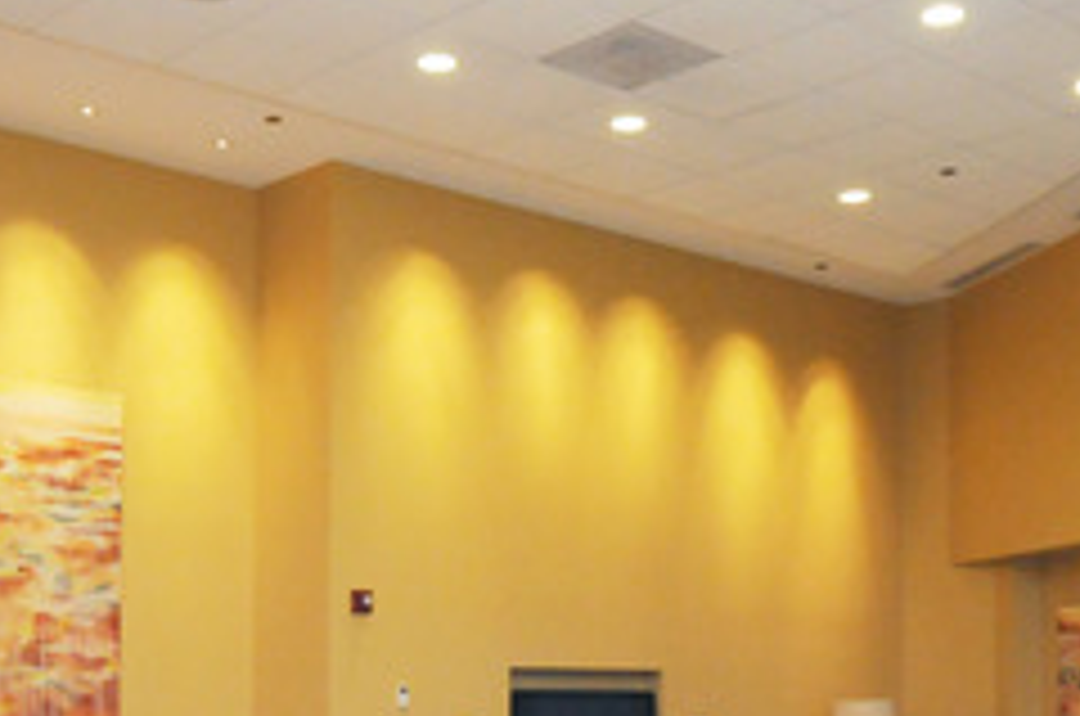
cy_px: 642
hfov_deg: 35.7
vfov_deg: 23.5
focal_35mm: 56
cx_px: 486
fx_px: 1677
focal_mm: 14
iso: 1100
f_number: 6.7
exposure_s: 1/60
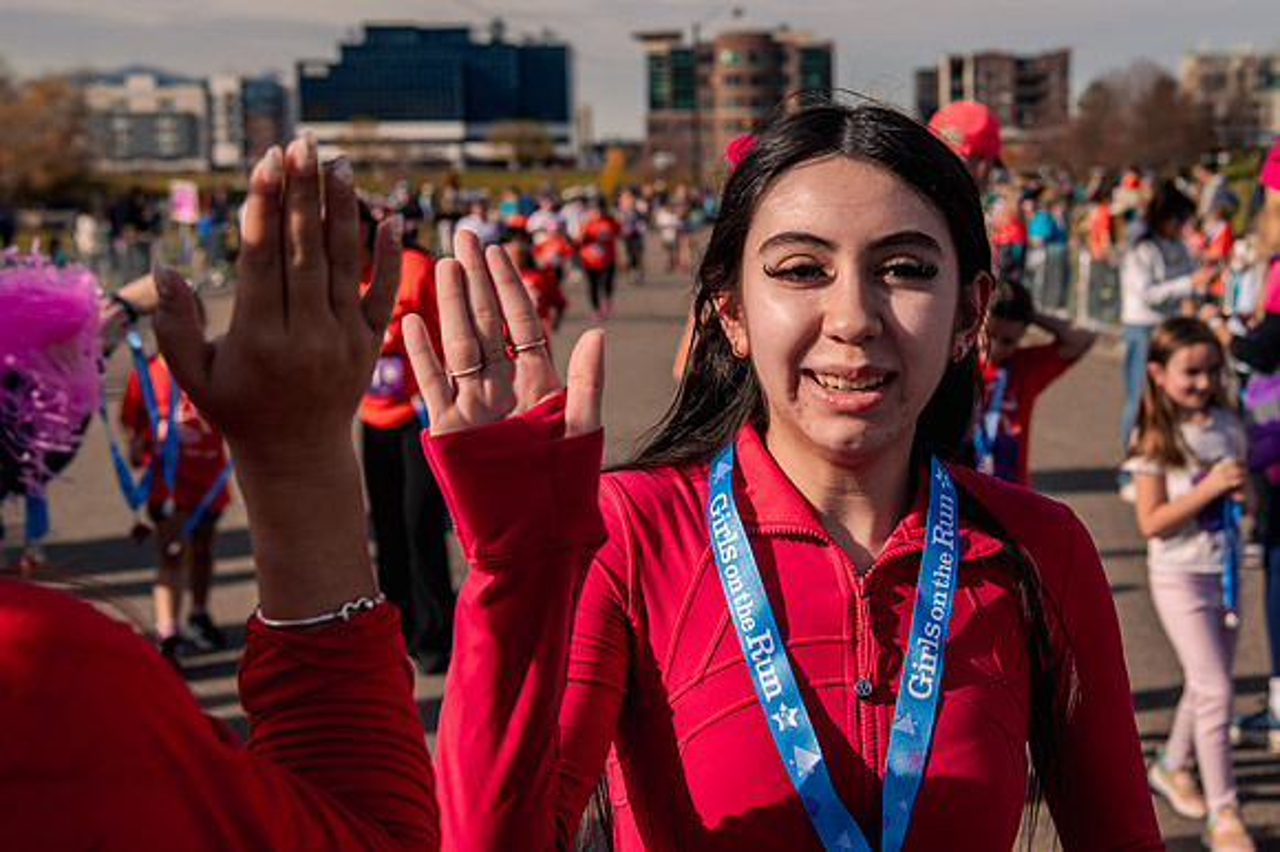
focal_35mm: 62
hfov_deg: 32.2
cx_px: 739
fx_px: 2213
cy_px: 300
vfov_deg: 21.7
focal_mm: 46
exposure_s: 1/1250
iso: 200
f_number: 5.6
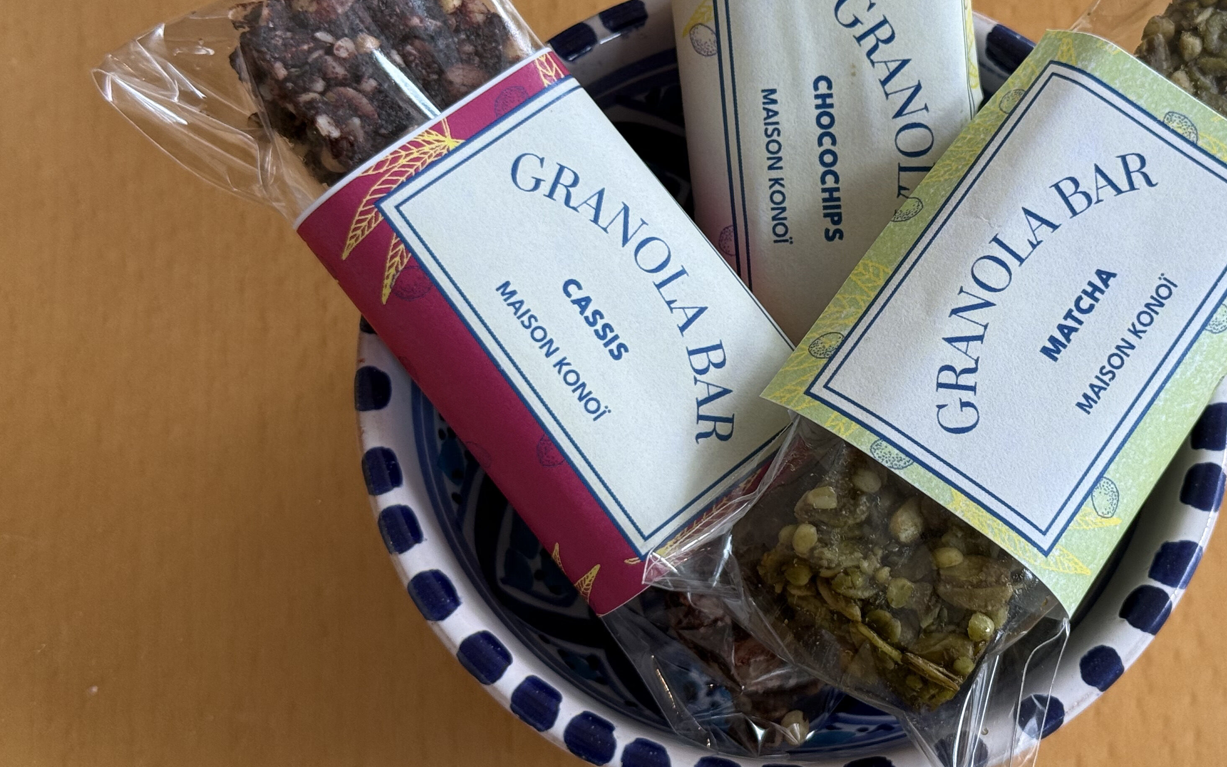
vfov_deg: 18.6
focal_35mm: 70
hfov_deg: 29.2
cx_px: 797
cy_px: 253
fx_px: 2341
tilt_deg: -69.4
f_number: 1.78
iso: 80
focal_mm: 6.76
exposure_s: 1/121
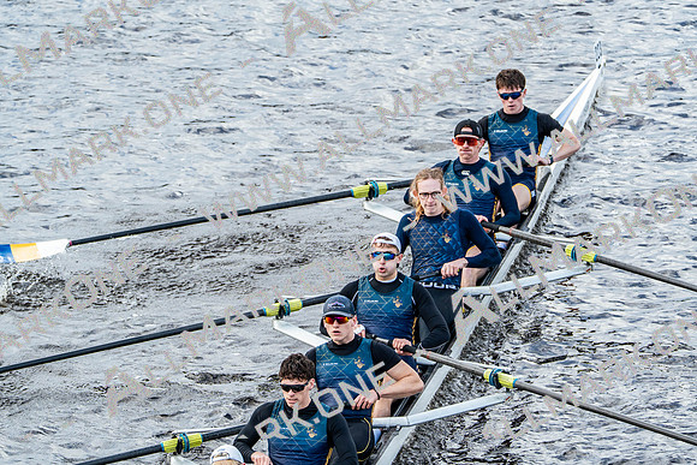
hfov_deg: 5.6
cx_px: 348
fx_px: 7068
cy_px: 232
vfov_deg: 3.8
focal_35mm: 365
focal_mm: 365
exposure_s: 1/1250
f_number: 6.3
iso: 1000
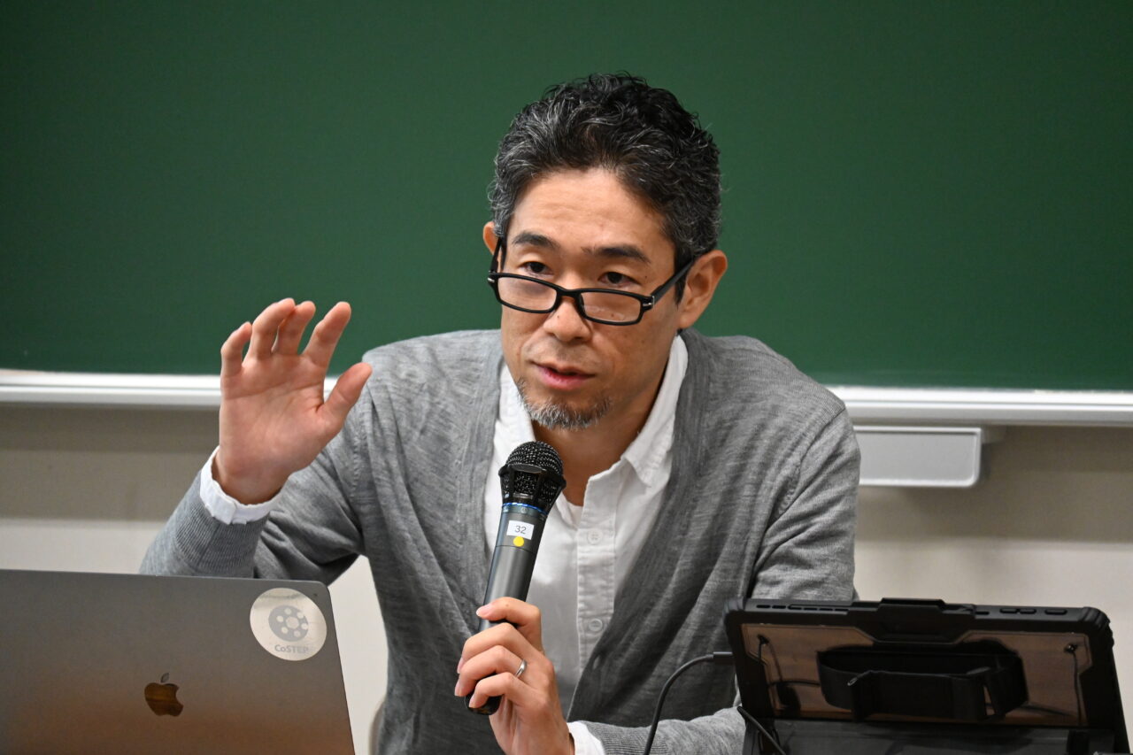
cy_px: 378
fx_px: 10856
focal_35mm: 345
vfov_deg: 4.0
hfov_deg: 6.0
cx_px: 566
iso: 3600
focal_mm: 230
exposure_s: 1/125
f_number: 6
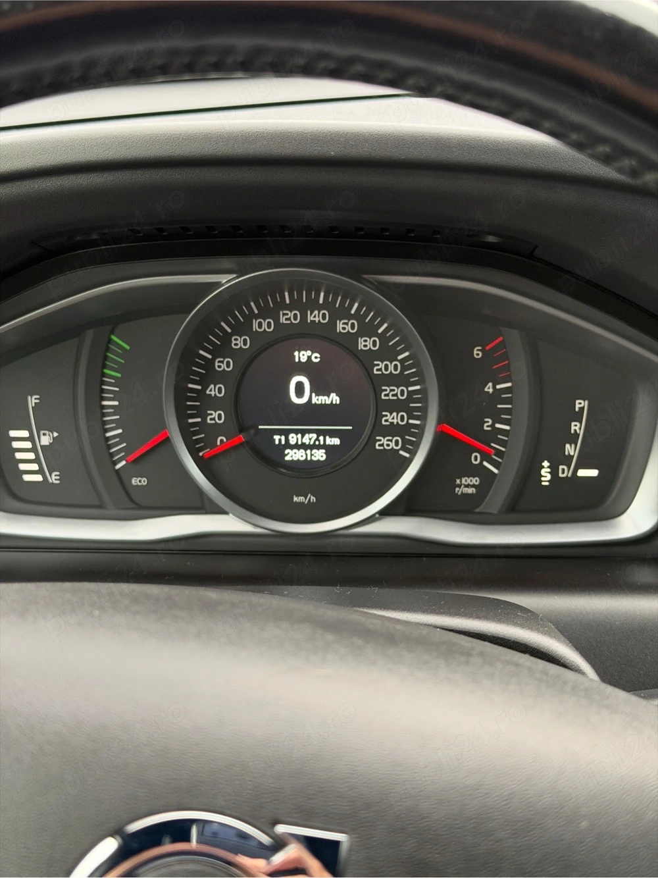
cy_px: 439
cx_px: 329
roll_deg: +0.5
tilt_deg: -23.1
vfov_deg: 39.7
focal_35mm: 48
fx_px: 1217
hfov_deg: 30.3
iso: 160
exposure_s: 1/60
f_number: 1.78
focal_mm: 6.76
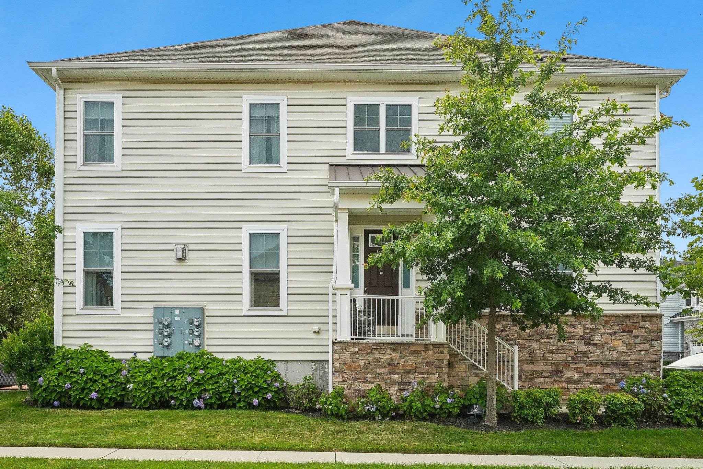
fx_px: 469
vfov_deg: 53.2
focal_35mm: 24
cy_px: 234
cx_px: 352
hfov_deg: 73.7
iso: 800
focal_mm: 24
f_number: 11
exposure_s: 1/500
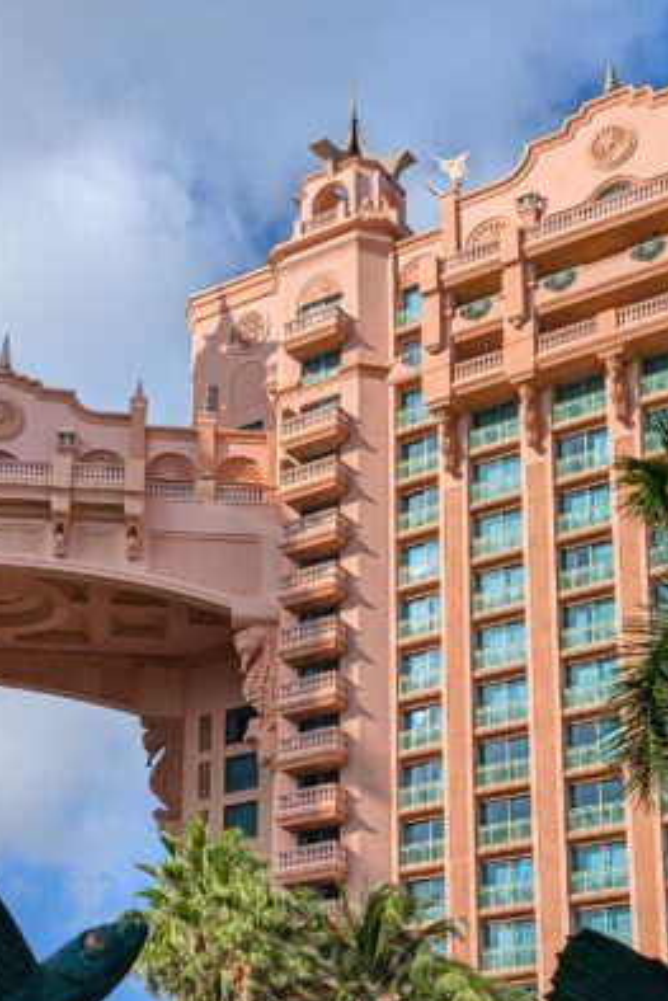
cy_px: 835
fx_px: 1807
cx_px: 267
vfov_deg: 30.0
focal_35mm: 65
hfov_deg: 20.9
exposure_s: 1/1621
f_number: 1.68
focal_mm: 6.9
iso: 20
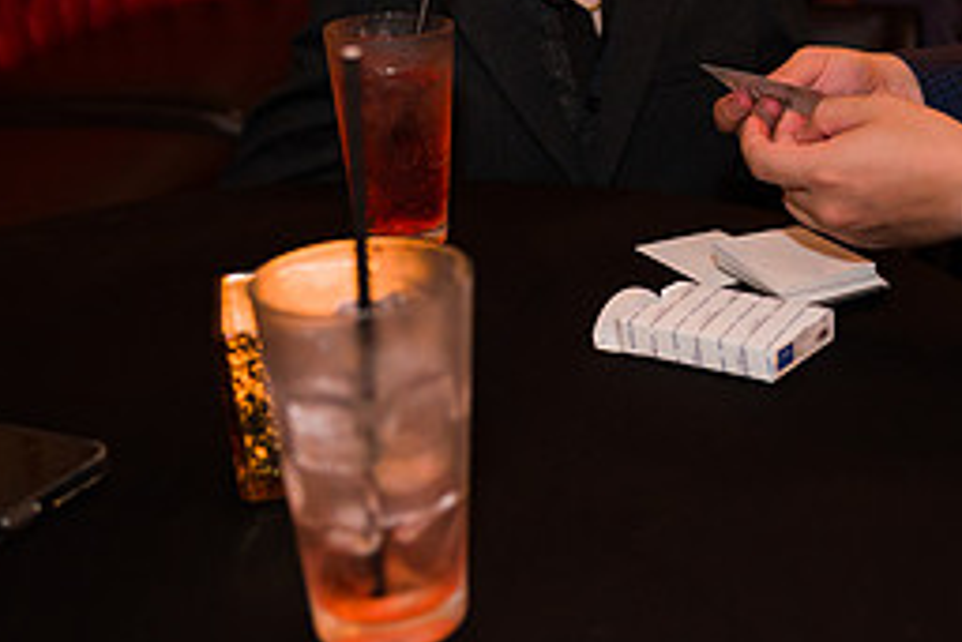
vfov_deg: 21.8
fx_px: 1658
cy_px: 169
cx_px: 820
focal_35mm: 62
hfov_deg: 31.2
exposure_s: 1/200
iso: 1250
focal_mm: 27
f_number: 3.2
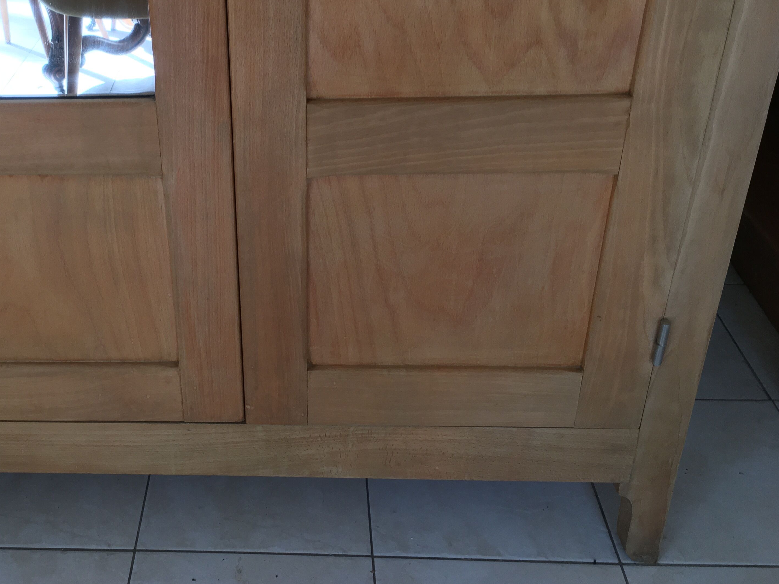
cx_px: 246
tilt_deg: -28.7
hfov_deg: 44.9
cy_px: 205
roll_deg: +2.1
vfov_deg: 34.9
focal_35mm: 41
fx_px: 923
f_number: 2.2
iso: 32
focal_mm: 4.15
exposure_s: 1/100
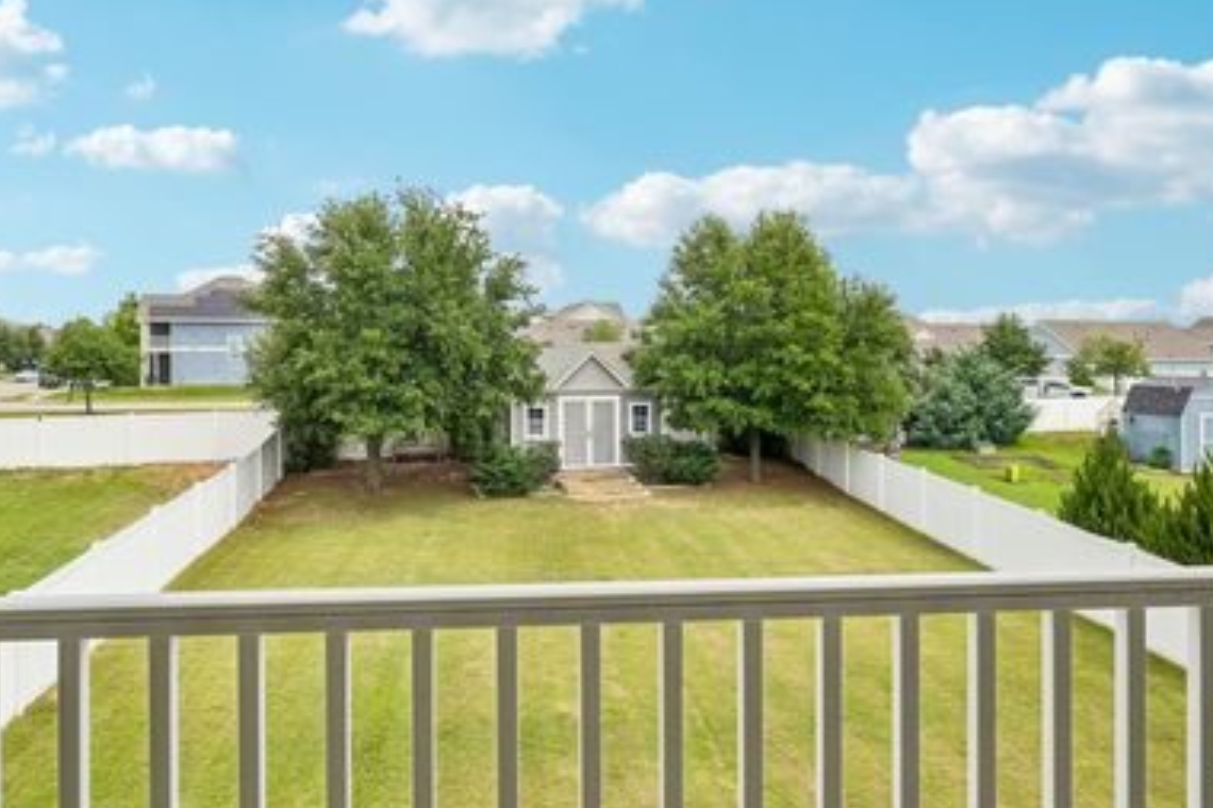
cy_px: 350
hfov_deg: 70.1
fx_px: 864
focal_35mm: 26
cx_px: 575
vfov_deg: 50.0
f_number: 8
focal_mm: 19.5
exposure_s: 1/1250
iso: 400
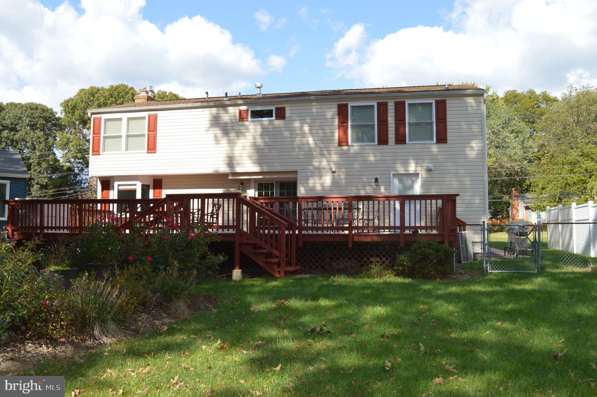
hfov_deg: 62.0
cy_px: 198
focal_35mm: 30
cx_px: 298
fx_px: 497
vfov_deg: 43.5
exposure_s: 1/200
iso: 100
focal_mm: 20
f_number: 7.1
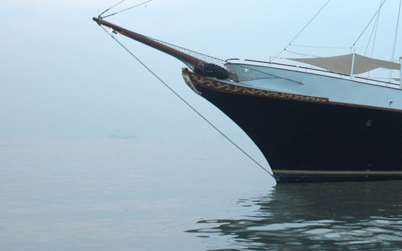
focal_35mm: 77
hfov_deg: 25.9
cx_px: 362
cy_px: 7
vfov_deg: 16.6
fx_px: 844
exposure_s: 1/50
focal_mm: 25
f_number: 3.8
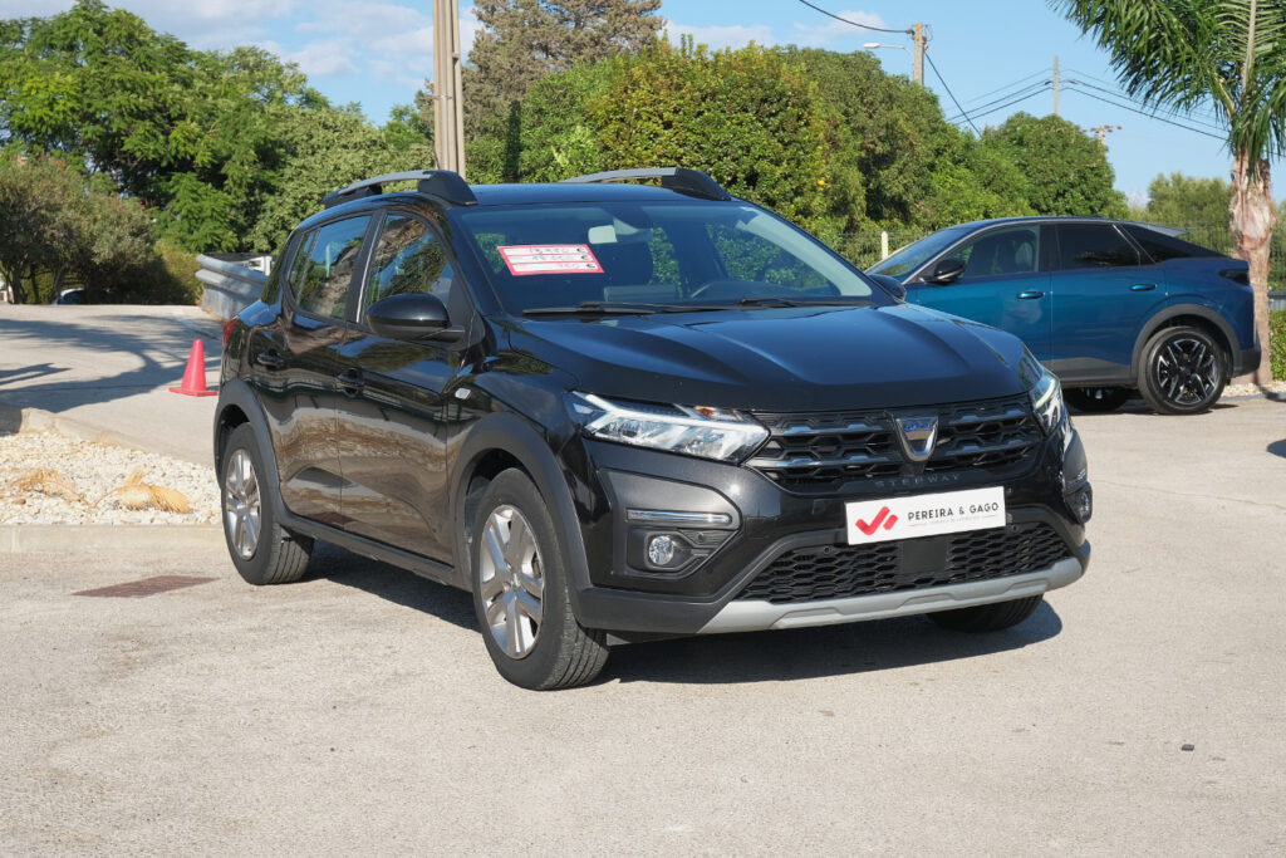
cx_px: 643
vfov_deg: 24.2
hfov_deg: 35.6
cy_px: 429
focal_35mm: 56
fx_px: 2001
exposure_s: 1/180
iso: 160
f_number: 9
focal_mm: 37.4
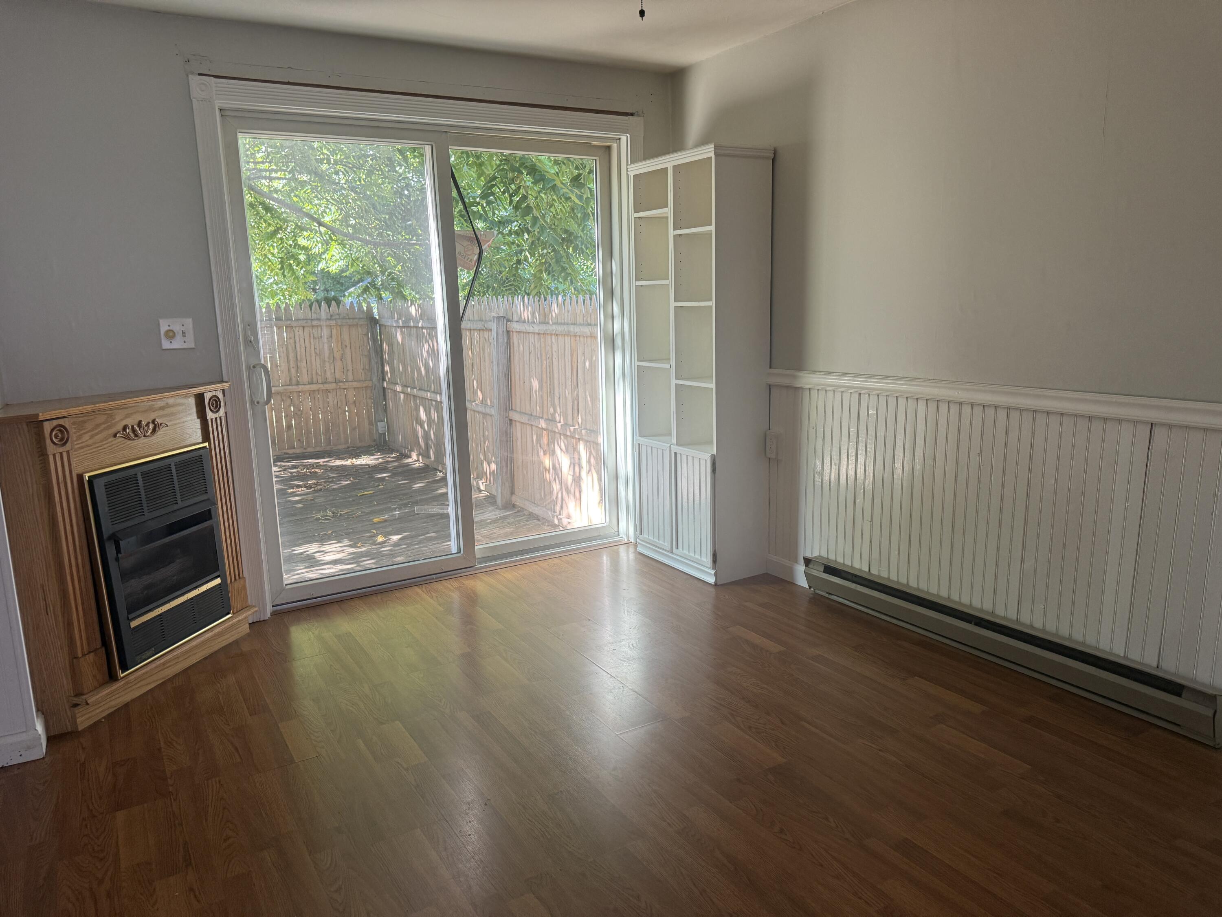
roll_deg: +1.6
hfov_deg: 71.6
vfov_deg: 56.8
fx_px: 847
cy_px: 458
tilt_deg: -9.8
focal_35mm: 24
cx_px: 611
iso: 200
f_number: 1.78
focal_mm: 6.76
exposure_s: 1/104
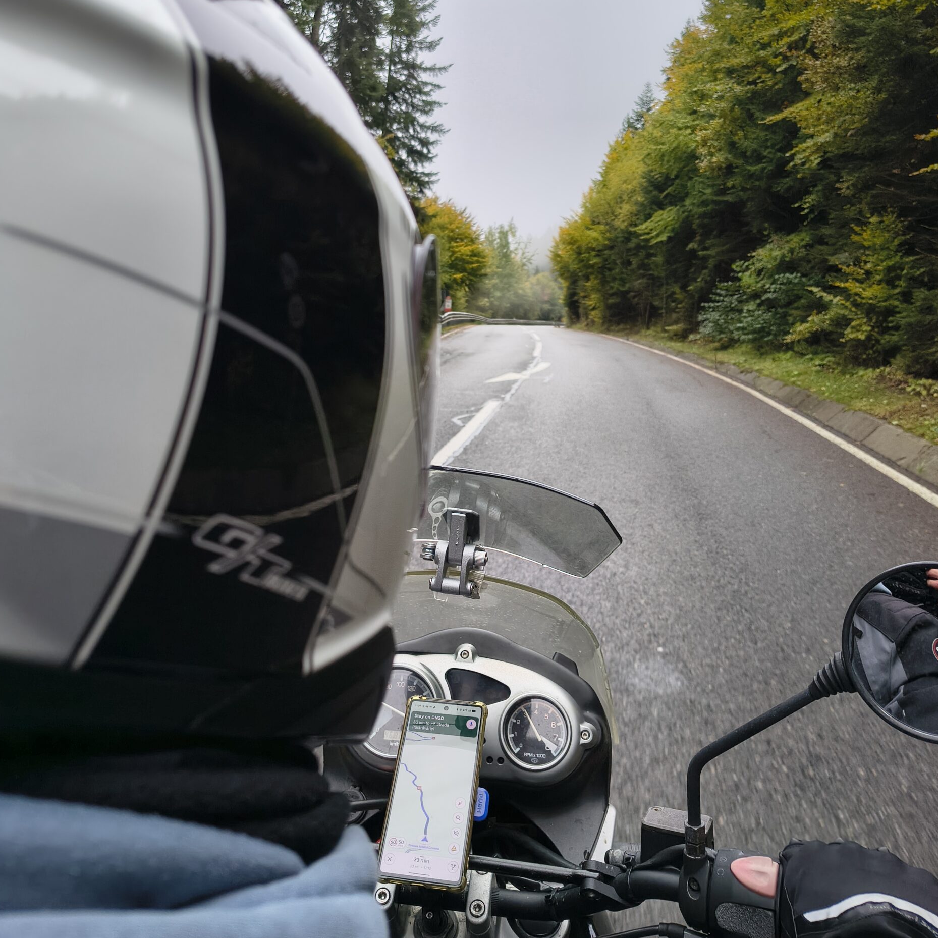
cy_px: 385
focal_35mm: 28
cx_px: 472
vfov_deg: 56.9
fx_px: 858
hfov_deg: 57.3
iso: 100
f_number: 1.8
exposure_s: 1/337
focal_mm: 5.56
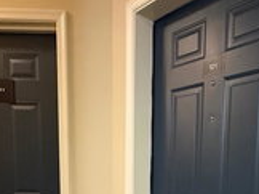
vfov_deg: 35.3
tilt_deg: -5.5
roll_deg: -1.1
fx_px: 276
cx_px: 177
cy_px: 189
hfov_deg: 49.2
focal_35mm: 37
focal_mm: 2.22
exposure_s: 1/60
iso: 800
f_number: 2.2
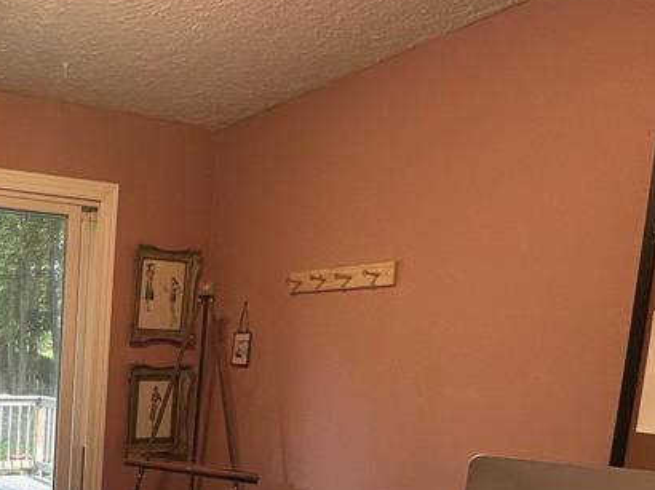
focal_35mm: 35
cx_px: -45
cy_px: 410
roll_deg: -2.1
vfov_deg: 38.7
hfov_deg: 42.7
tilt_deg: -4.4
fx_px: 662
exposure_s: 1/120
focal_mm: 2.22
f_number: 2.2
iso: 100
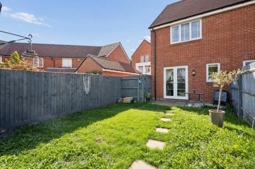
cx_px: 125
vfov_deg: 70.3
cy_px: 80
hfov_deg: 93.3
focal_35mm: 17
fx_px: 120
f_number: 7.1
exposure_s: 1/320
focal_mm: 16
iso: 320
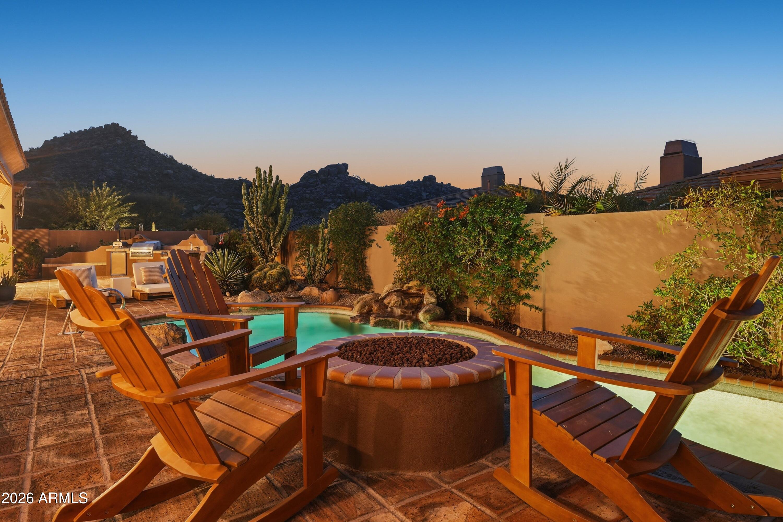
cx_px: 392
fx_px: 468
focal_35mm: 22
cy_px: 261
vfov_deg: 58.3
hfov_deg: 79.9
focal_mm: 21.5
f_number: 10
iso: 400
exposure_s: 1/3.33
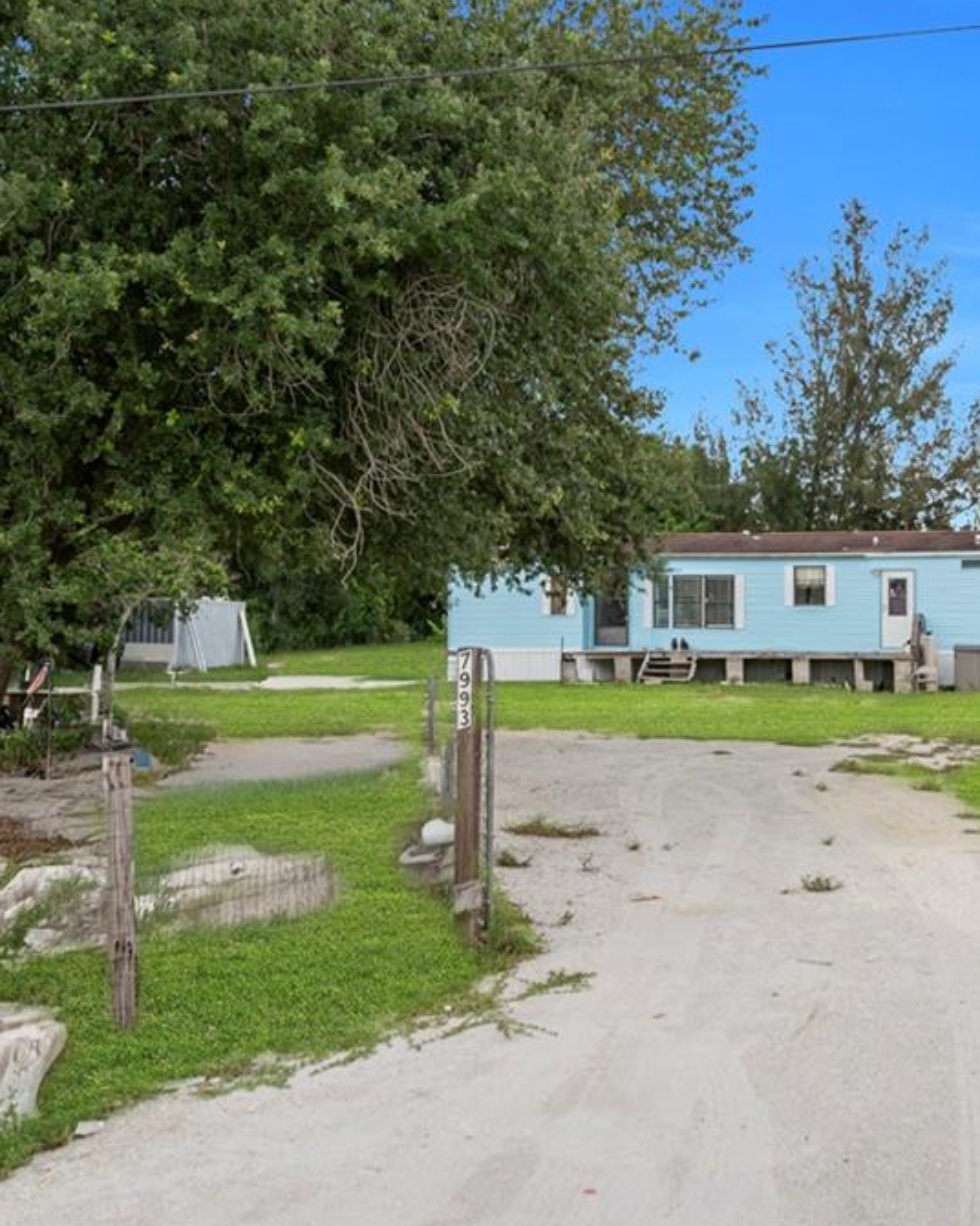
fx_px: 1559
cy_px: 613
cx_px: 697
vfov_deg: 42.9
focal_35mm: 43
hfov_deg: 34.4
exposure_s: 1/125
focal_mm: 20
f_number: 5.6
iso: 100
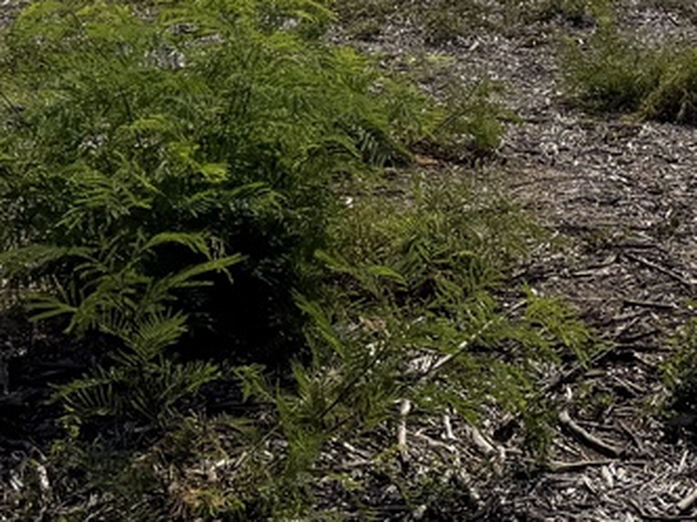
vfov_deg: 13.2
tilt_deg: -2.1
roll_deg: +2.0
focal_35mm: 104
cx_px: 796
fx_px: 2094
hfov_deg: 18.1
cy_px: -333
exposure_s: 1/14286
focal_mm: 6.76
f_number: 1.78
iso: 80
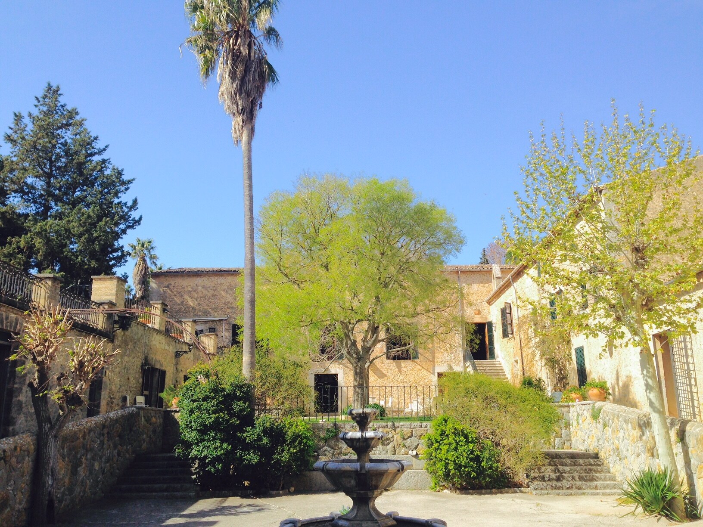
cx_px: 352
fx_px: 670
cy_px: 264
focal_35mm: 33
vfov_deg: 42.9
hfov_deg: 55.4
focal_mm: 4.12
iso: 50
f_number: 2.4
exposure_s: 1/968
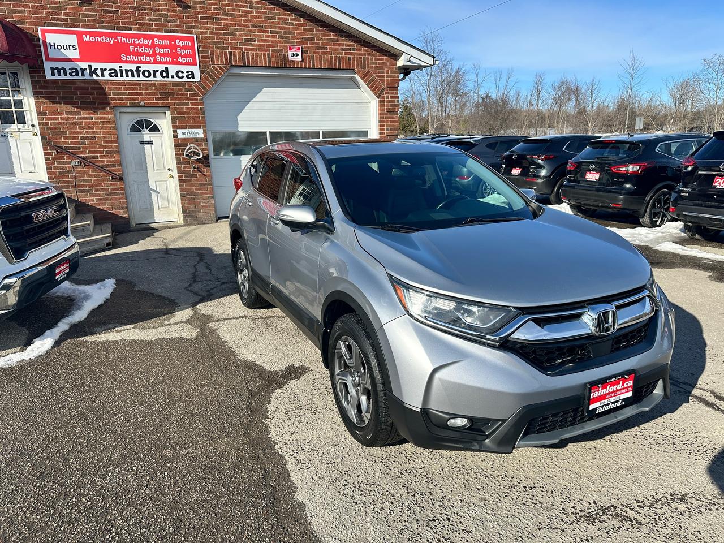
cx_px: 362
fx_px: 502
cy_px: 272
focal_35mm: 24
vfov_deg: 56.8
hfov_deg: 71.6
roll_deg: +2.0
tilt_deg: -13.7
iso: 80
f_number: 1.78
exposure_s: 1/3861
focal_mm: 6.86
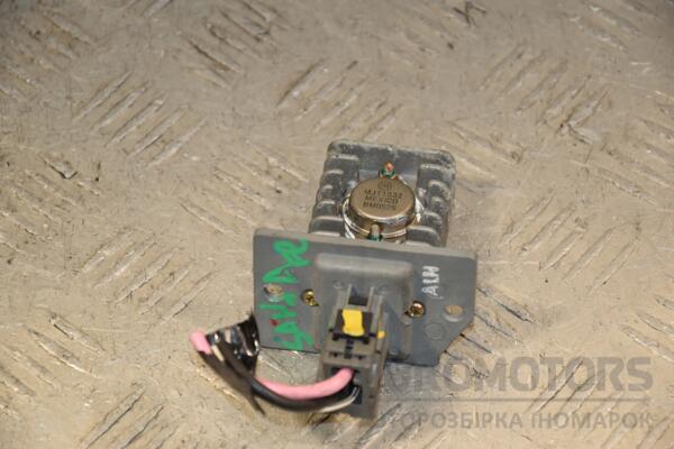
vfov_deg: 8.7
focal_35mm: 158
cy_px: 224
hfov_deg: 13.0
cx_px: 337
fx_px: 2949
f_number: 6.3
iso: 800
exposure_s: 1/200
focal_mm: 105
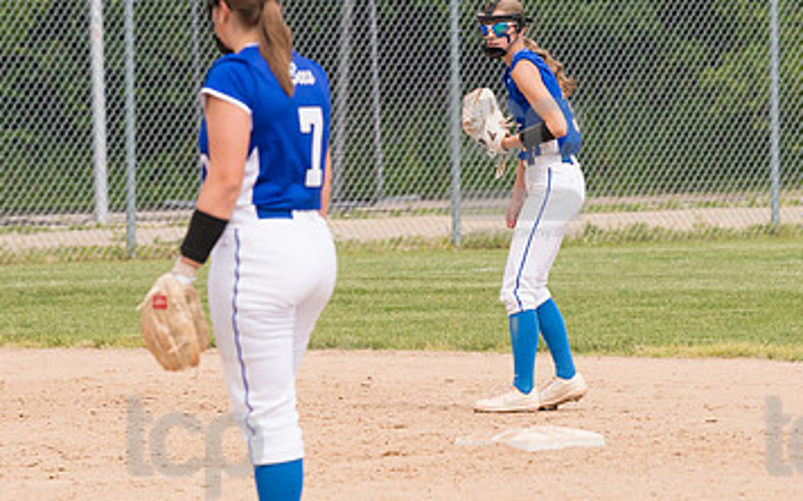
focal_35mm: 498
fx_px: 10892
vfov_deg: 2.6
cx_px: 514
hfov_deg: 4.2
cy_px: 160
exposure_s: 1/1600
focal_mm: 200
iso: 320
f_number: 5.6
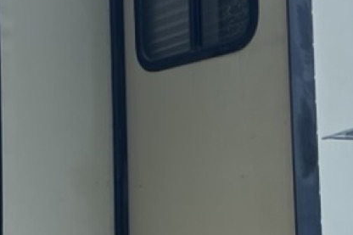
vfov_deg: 14.2
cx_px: 229
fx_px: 941
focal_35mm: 96
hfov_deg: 21.2
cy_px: 192
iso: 80
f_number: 1.78
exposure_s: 1/850
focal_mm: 6.86
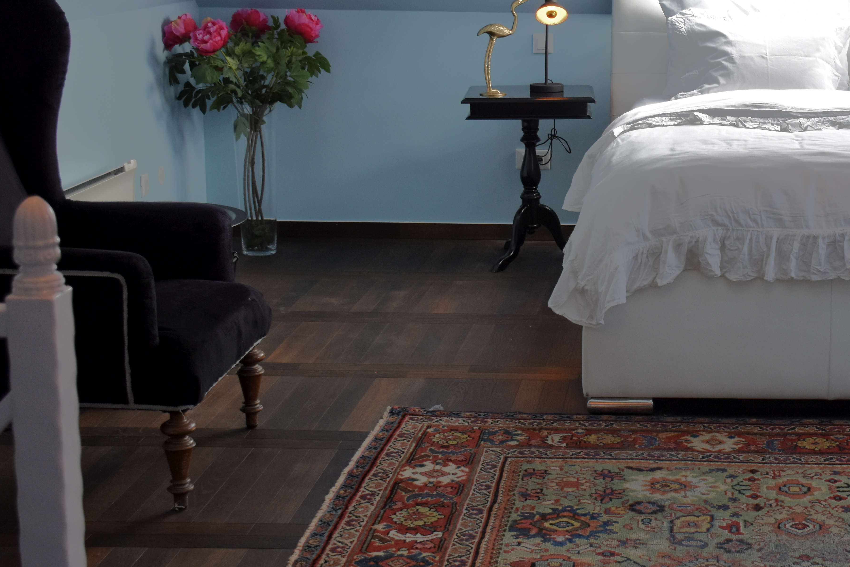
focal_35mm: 65
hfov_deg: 30.3
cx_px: 668
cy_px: 215
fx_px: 1535
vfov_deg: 20.9
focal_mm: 26
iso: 400
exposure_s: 1/125
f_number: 5.6
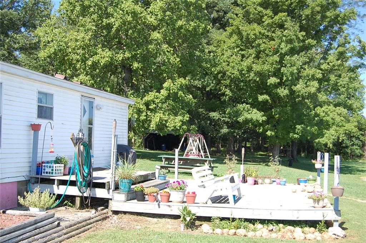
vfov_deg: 29.8
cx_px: 183
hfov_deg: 43.7
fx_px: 457
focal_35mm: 45
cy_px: 122
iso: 280
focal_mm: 30
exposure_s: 1/500
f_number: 5.6
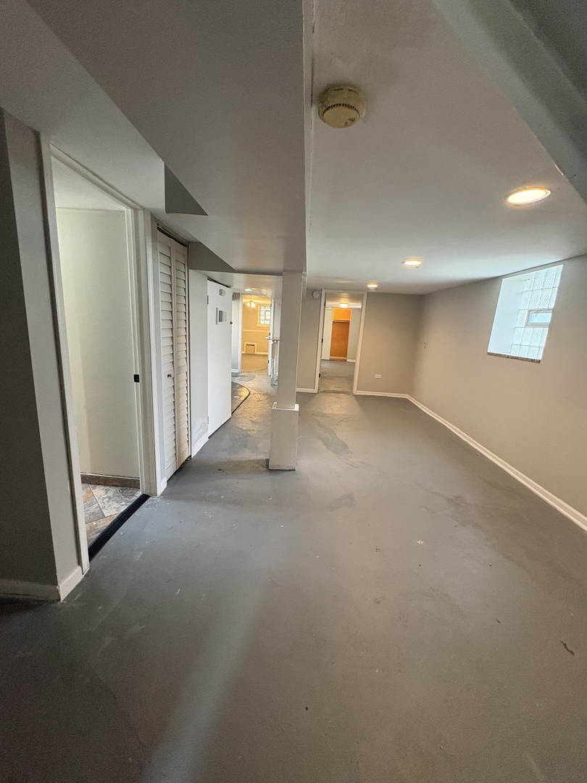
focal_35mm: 14
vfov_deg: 102.1
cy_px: 392
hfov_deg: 85.7
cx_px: 294
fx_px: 317
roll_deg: -3.9
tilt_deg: -12.5
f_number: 2.2
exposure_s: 1/60
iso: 400
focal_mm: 2.22
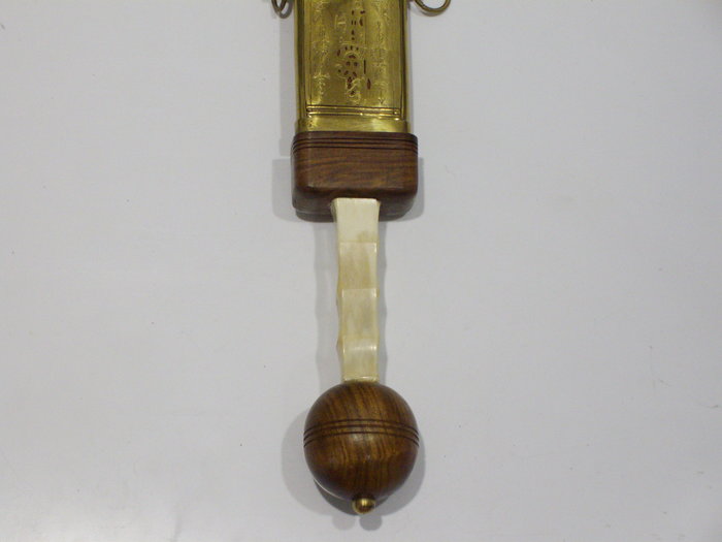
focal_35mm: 108
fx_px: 2253
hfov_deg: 18.2
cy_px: 271
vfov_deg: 13.7
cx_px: 361
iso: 320
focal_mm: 18
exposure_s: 1/50
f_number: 4.8
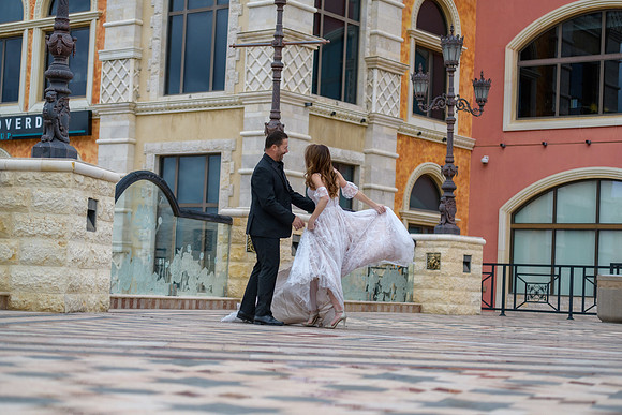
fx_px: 1210
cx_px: 311
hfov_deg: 28.8
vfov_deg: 19.5
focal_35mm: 70
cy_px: 208
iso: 400
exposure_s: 1/3200
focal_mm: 70
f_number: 2.8
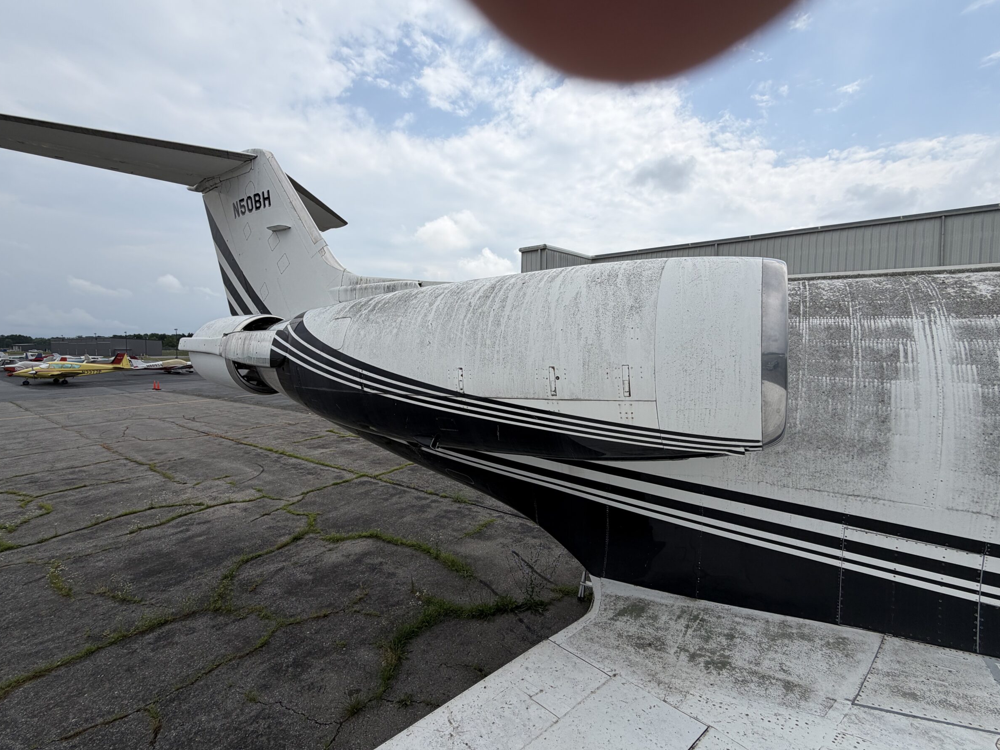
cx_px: 490
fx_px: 433
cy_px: 368
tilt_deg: -1.7
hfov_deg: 98.2
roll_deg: -0.6
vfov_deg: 81.7
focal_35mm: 15
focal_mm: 2.22
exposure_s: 1/1613
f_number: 2.2
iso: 20
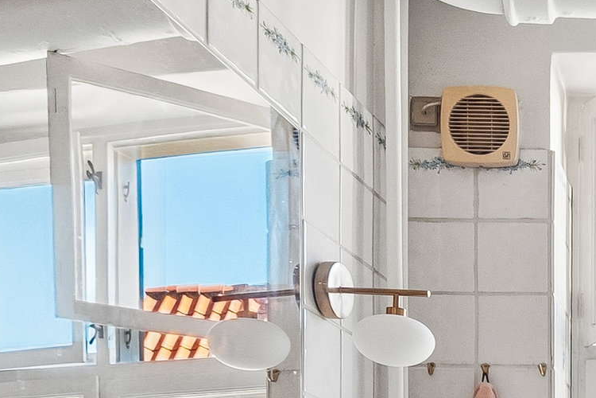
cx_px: 788
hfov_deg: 24.3
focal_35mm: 72
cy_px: 679
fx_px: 1192
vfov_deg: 16.4
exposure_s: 1/8
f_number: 10
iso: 200
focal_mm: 12
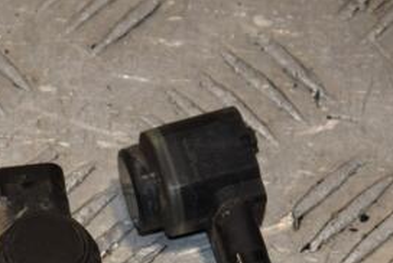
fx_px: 3793
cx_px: 9
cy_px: 288
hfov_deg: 5.9
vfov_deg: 4.0
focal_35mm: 347
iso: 800
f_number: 9
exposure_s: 1/200
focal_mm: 105
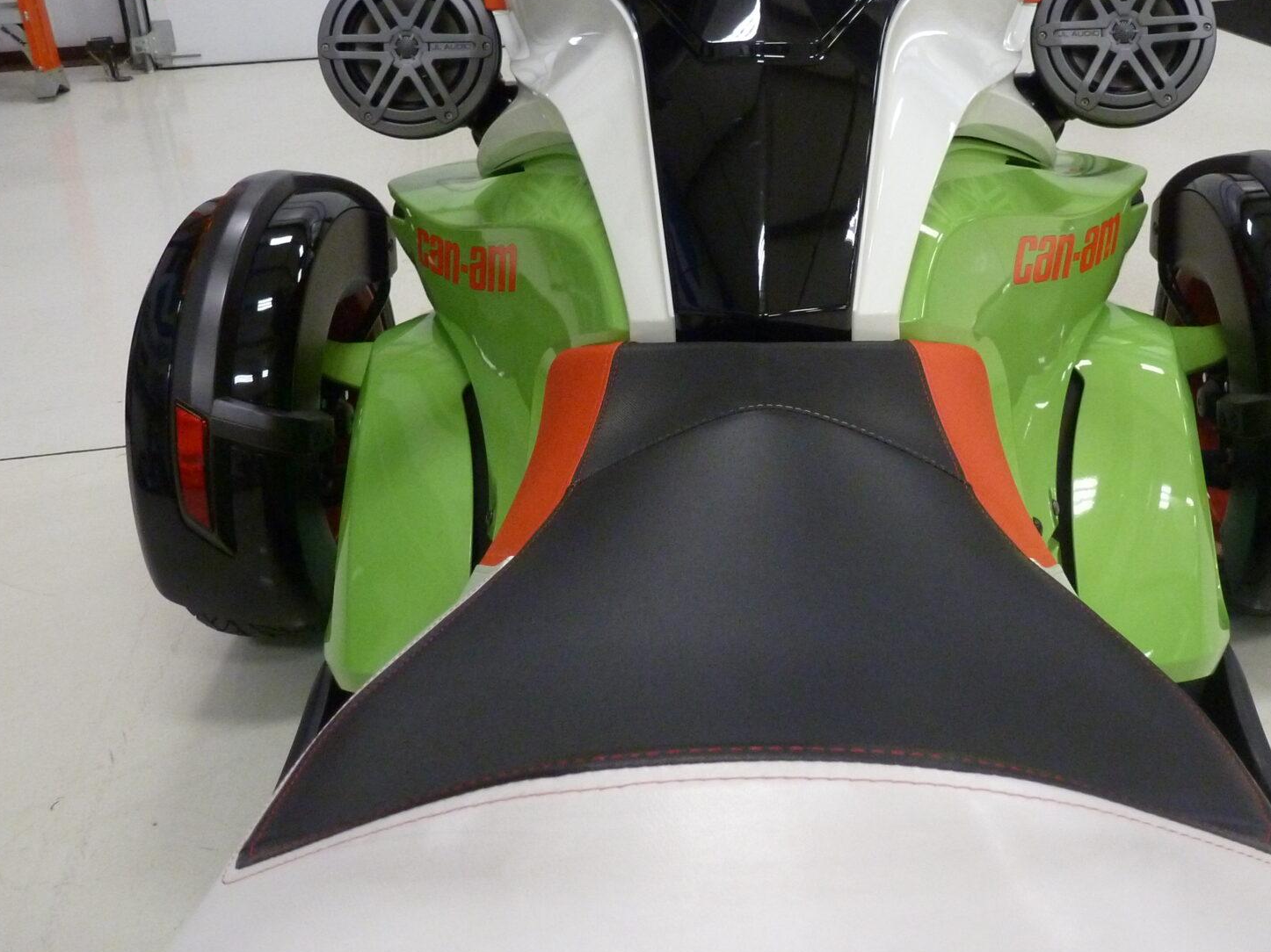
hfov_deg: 53.5
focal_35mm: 34
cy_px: 303
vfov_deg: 41.1
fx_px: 1248
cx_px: 778
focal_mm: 4.3
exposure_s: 1/60
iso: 400
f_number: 3.3
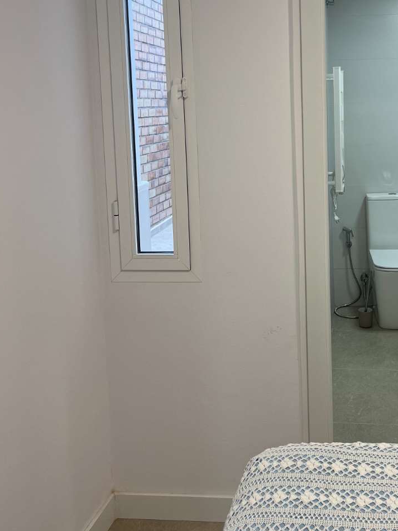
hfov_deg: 34.2
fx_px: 629
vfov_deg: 44.8
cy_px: 159
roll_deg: +1.6
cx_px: 308
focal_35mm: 41
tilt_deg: -4.2
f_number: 1.6
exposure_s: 1/100
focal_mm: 5.1
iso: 64
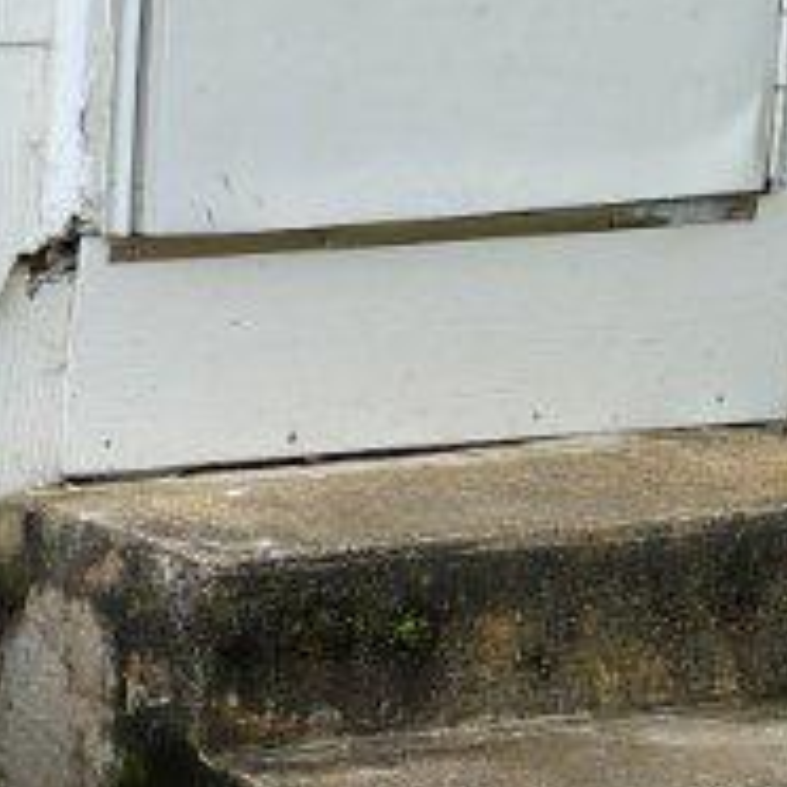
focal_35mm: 168
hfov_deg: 9.2
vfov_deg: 10.4
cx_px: -1164
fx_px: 4321
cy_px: 635
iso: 20
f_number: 1.8
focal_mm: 5.4
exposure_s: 1/395
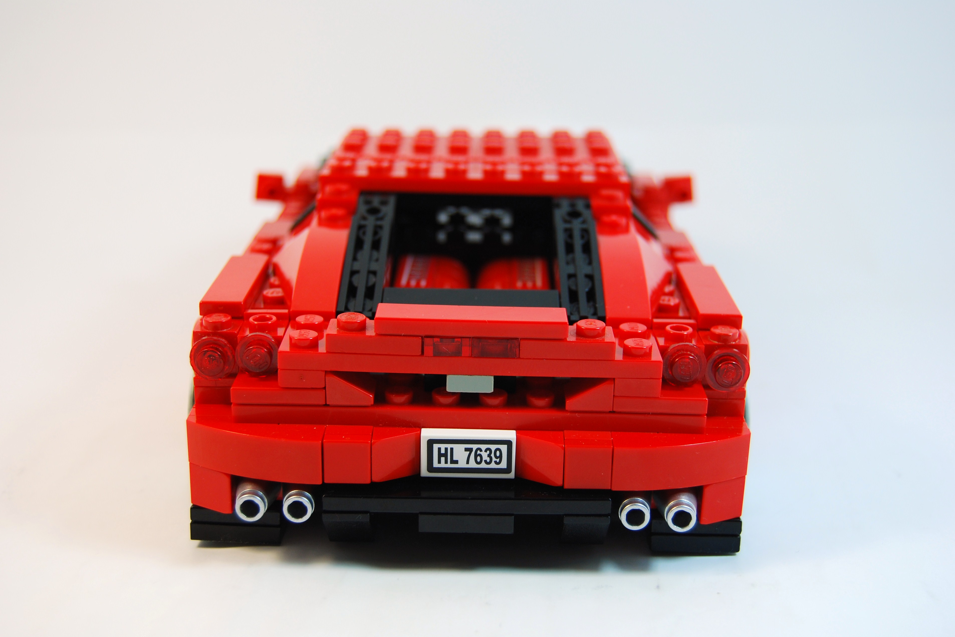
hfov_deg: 37.2
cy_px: 325
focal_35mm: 54
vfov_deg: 25.3
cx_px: 473
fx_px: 1419
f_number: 5
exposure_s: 1/100
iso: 200
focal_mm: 35
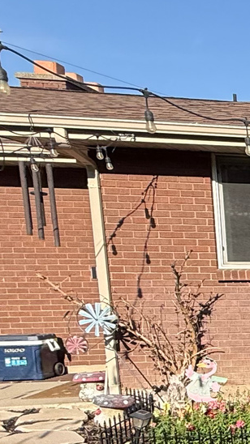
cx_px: 626
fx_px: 672
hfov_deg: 13.7
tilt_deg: -6.4
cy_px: 348
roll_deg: -0.5
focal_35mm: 57
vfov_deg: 35.6
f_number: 2.2
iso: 50
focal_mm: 2.22
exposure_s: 1/1848
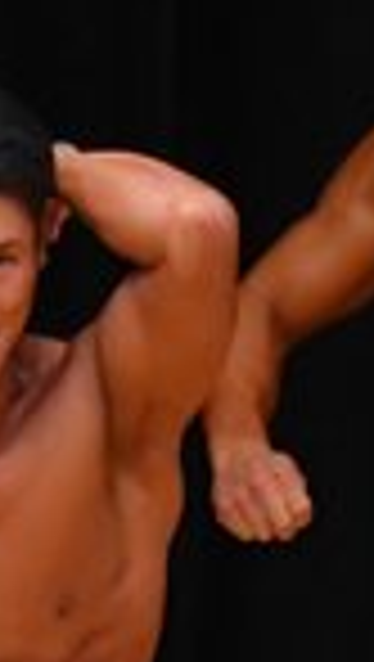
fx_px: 26124
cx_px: -250
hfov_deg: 0.8
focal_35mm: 1486
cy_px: 856
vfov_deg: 1.5
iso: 3200
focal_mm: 180
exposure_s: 1/400
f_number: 5.6
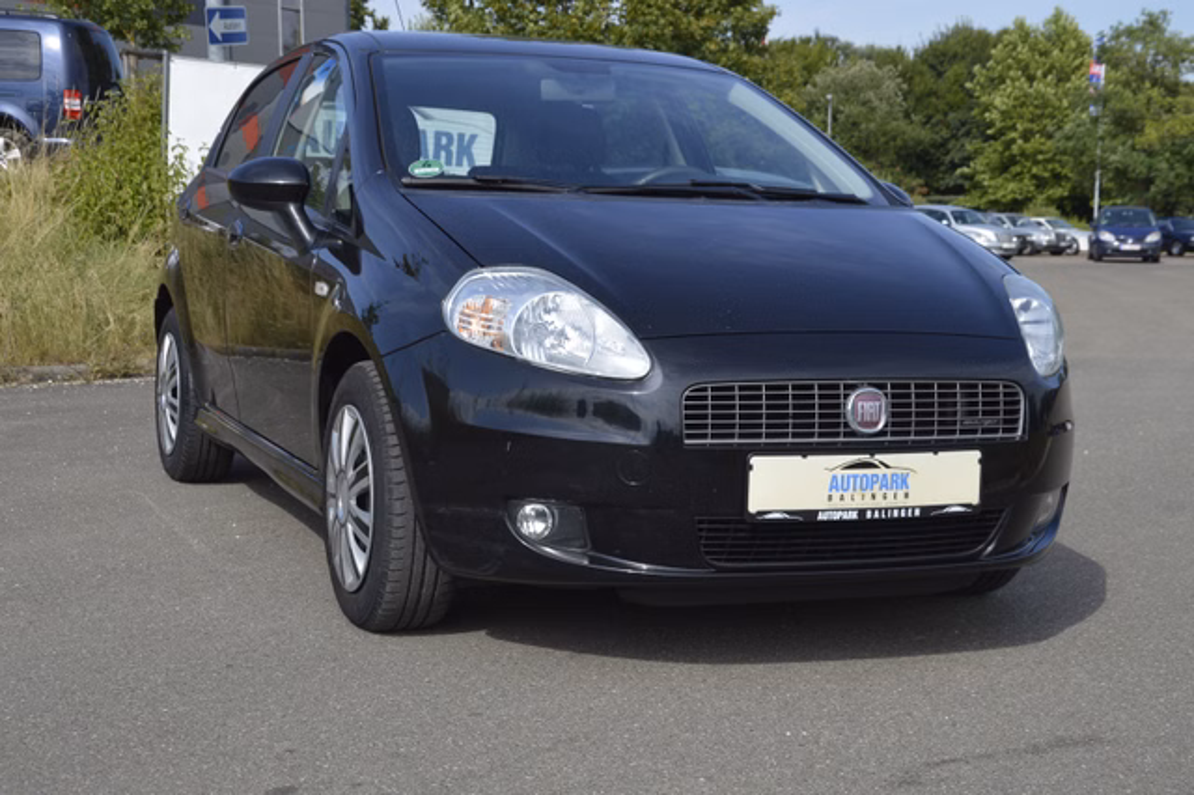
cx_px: 597
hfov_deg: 35.1
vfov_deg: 23.8
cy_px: 398
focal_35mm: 57
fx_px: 1889
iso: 100
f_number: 8
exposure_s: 1/250
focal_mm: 38
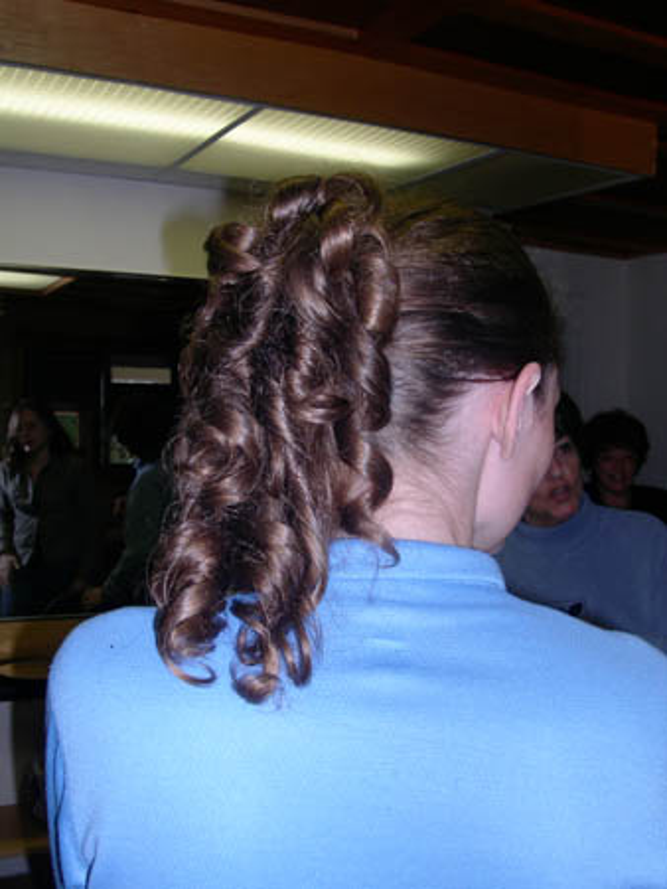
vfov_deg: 49.0
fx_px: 975
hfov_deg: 37.8
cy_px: 444
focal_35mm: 38
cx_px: 334
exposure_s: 1/30
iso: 100
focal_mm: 8
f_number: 7.6
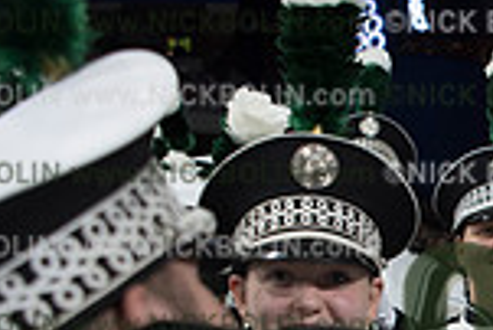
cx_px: 633
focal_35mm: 92
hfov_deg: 20.3
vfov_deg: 14.4
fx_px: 1261
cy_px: 400
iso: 1250
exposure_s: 1/640
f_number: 2.8
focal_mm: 24
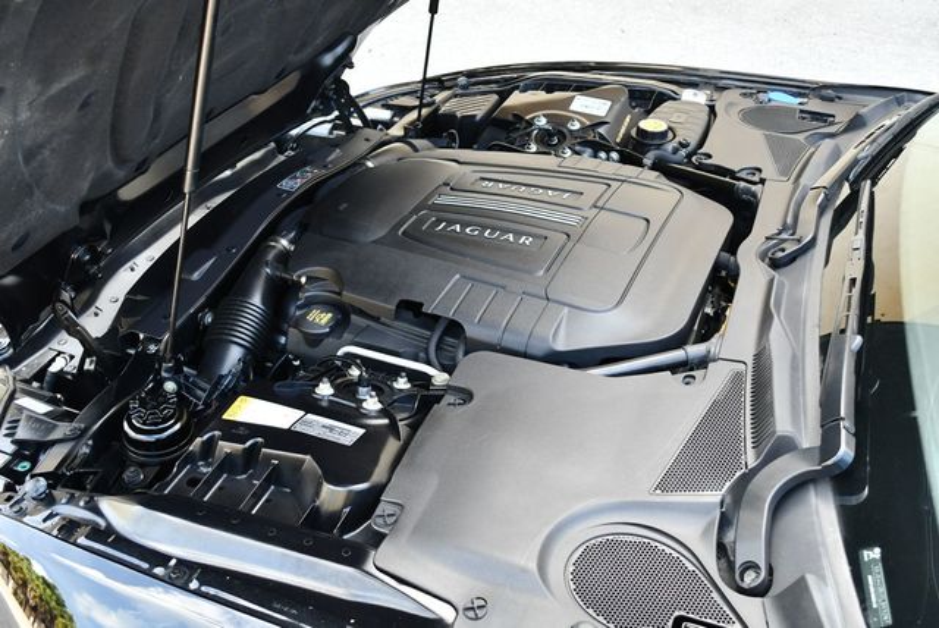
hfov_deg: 53.1
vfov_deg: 36.9
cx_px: 470
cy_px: 314
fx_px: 940
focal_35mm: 36
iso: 640
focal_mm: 18
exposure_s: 1/250
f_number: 3.5
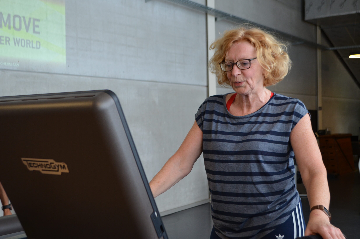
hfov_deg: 39.7
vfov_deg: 26.9
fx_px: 499
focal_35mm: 50
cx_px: 173
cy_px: 123
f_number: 4.8
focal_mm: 32
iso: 560
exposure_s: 1/60
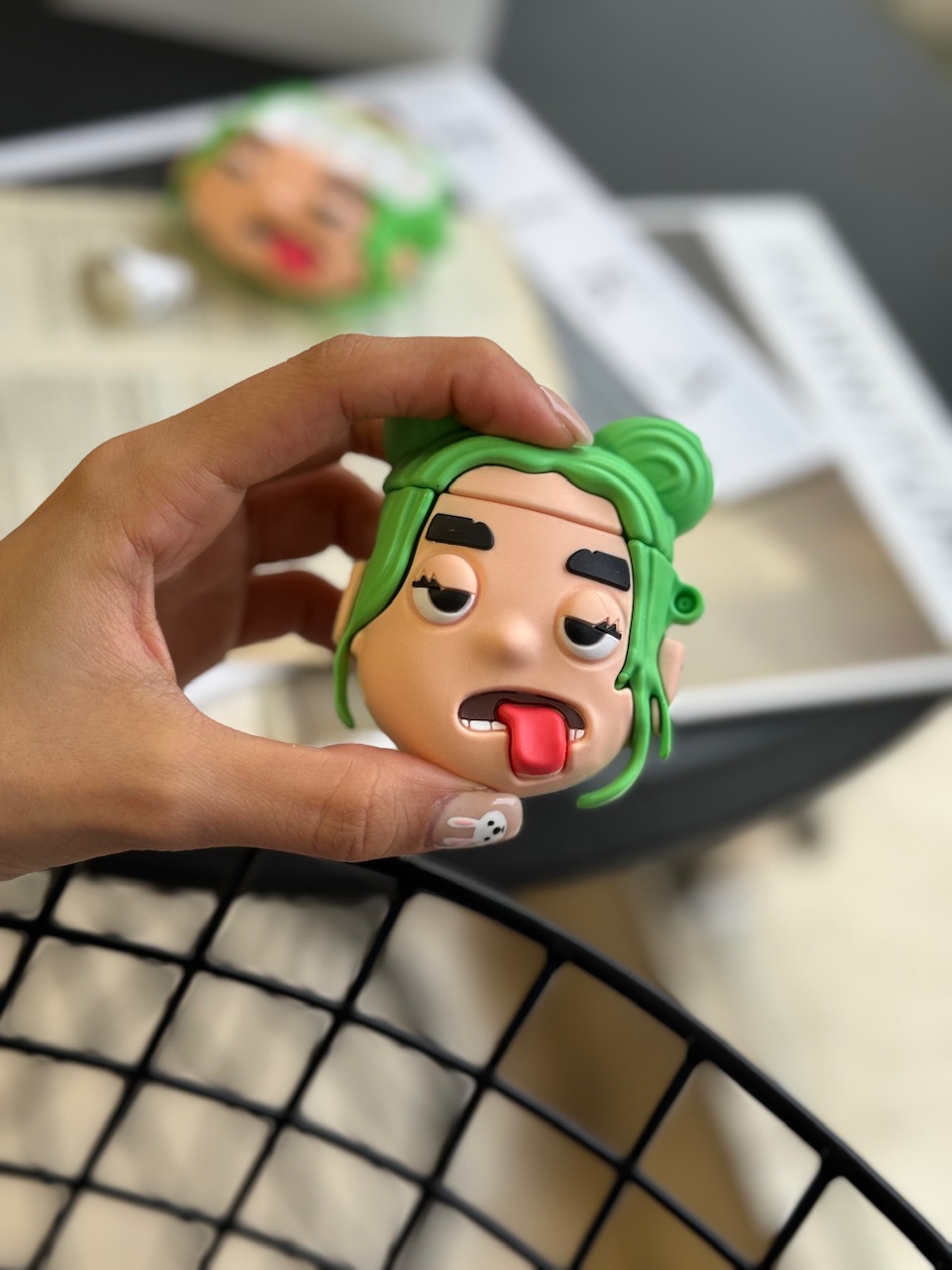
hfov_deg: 30.3
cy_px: 635
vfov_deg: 39.7
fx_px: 1760
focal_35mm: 48
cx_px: 476
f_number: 1.78
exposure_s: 1/100
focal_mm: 6.86
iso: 100
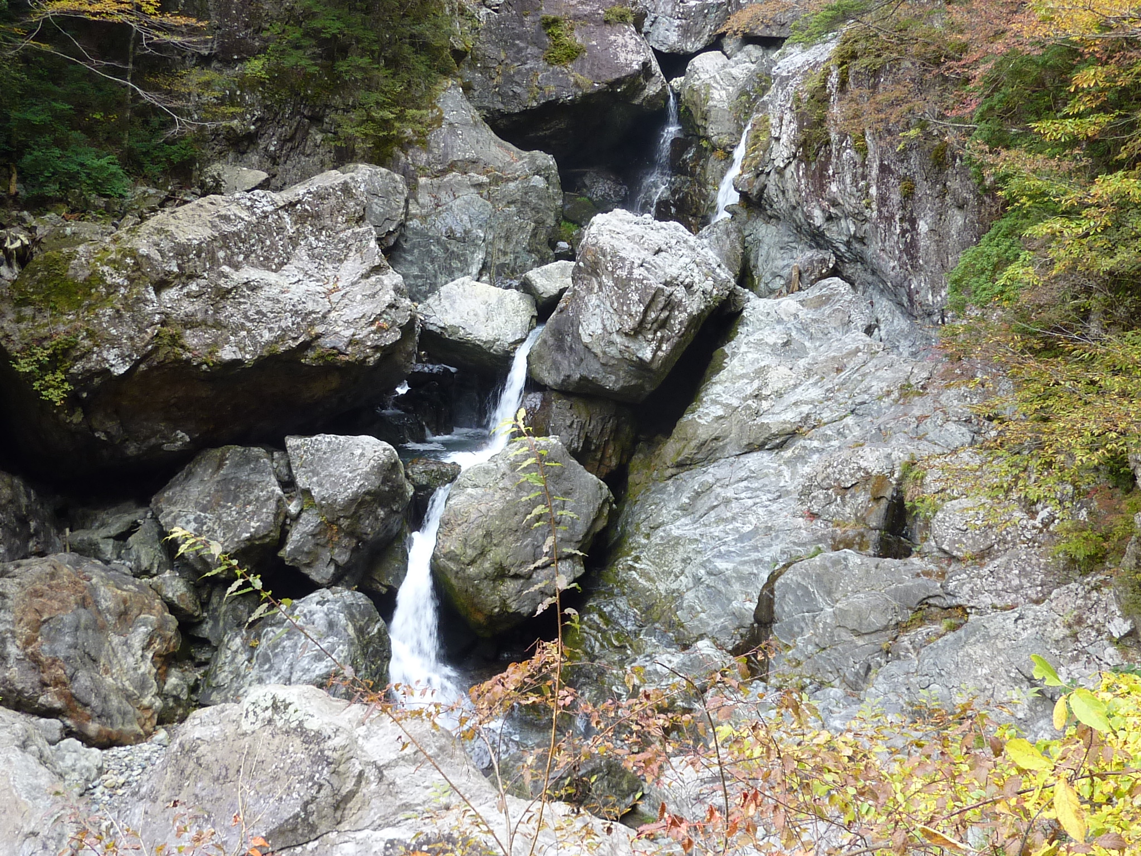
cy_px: 428
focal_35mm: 35
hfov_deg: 52.6
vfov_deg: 40.7
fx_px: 1154
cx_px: 570
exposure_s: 1/40
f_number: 3.3
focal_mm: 4.1
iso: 80
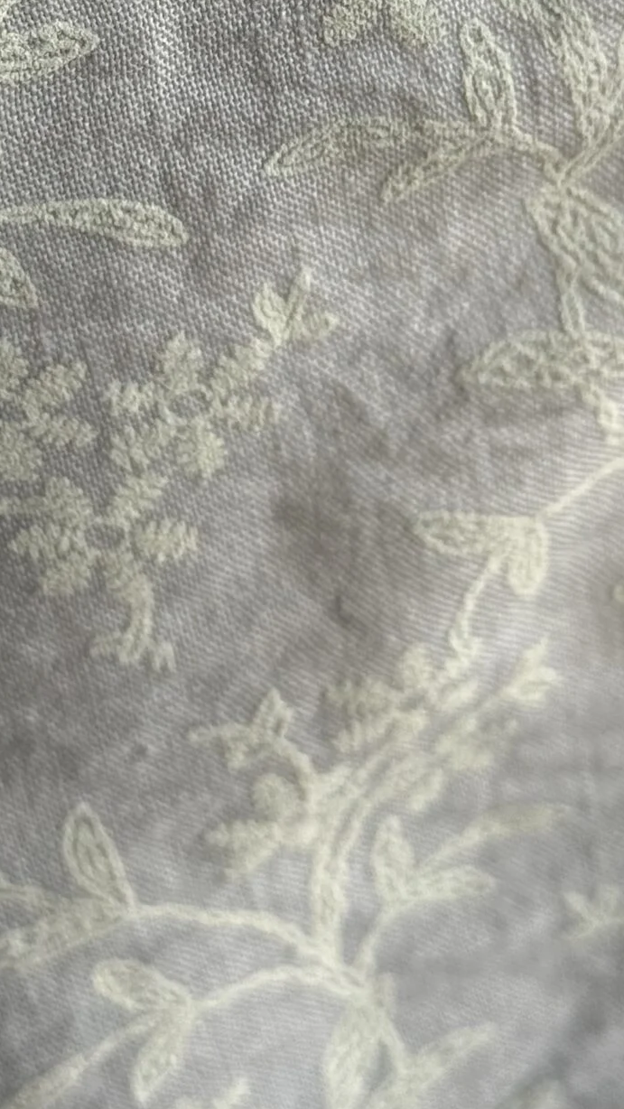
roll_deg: +17.2
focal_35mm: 109
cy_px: 20
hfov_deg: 11.1
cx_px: 235
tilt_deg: -39.7
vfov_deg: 19.1
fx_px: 3205
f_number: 1.78
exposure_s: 1/345
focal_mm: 6.76
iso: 64
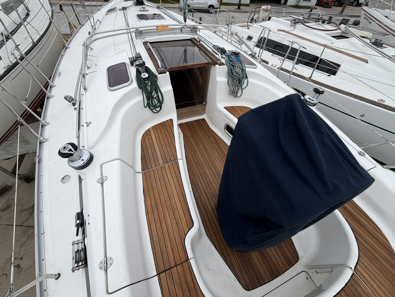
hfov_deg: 102.1
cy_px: 148
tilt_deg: -50.0
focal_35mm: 14
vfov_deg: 85.7
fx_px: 160
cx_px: 198
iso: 64
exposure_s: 1/502
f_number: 2.2
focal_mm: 2.22
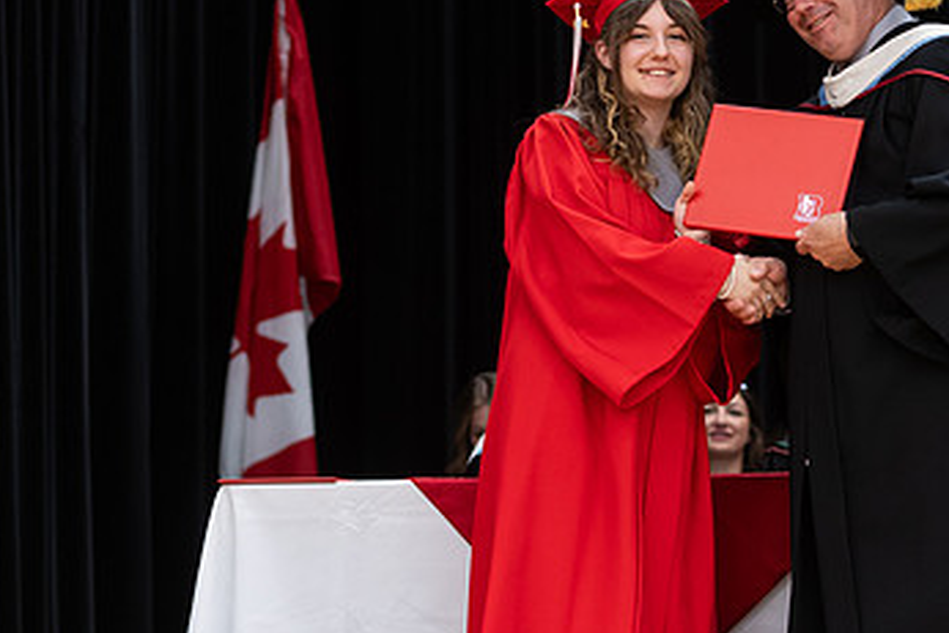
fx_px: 5142
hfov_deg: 10.5
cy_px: 431
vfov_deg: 7.0
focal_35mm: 195
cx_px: 647
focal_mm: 85
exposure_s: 1/200
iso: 1000
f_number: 2.8
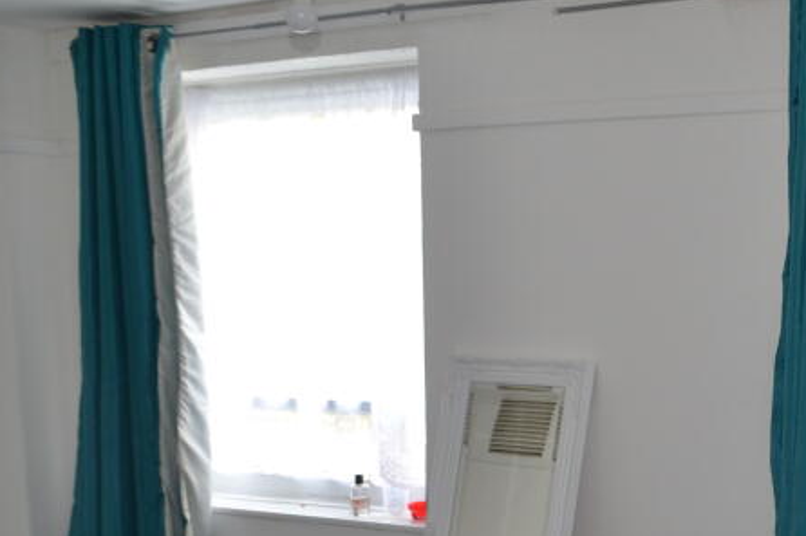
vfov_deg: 20.9
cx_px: 651
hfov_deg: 31.5
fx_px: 1388
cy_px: 584
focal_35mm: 62
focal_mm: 18
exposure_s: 1/100
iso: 400
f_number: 4
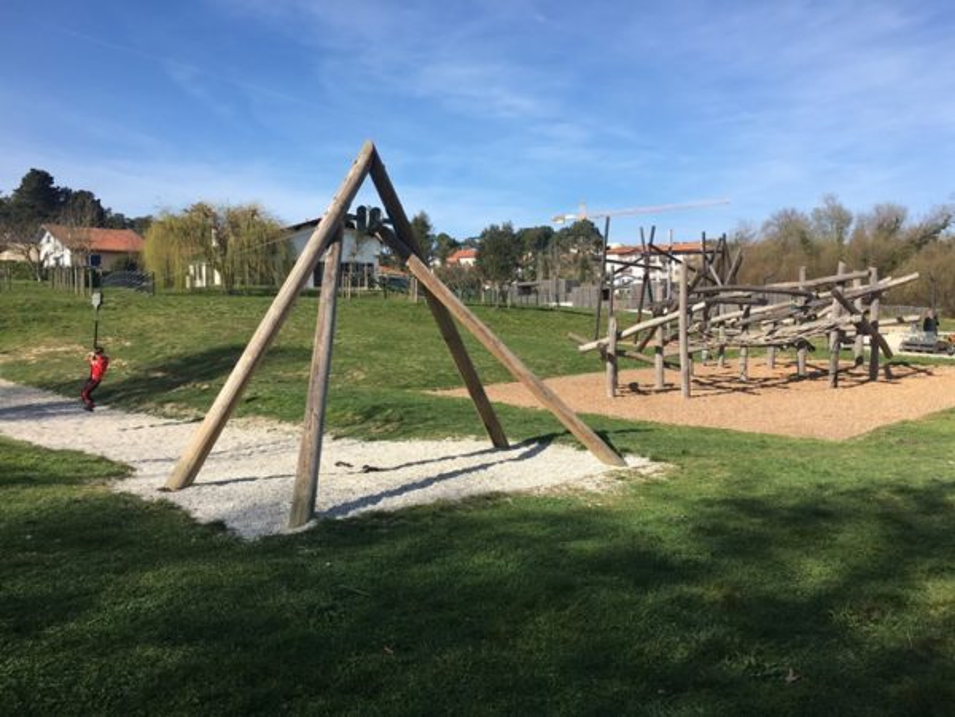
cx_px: 478
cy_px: 358
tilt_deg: -3.0
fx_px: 800
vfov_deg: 48.2
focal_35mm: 29
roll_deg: +0.1
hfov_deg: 61.7
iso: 25
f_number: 2.2
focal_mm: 4.15
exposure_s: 1/1399
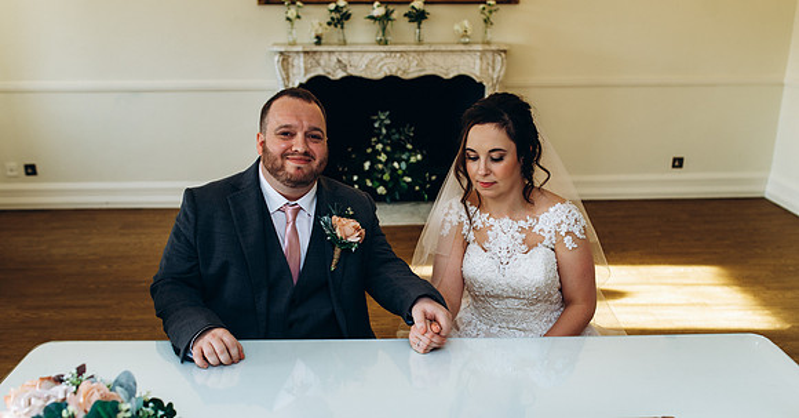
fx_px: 802
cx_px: 399
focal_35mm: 38
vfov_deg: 29.0
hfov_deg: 53.0
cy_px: 266
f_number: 3.5
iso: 125
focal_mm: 35
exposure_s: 1/100
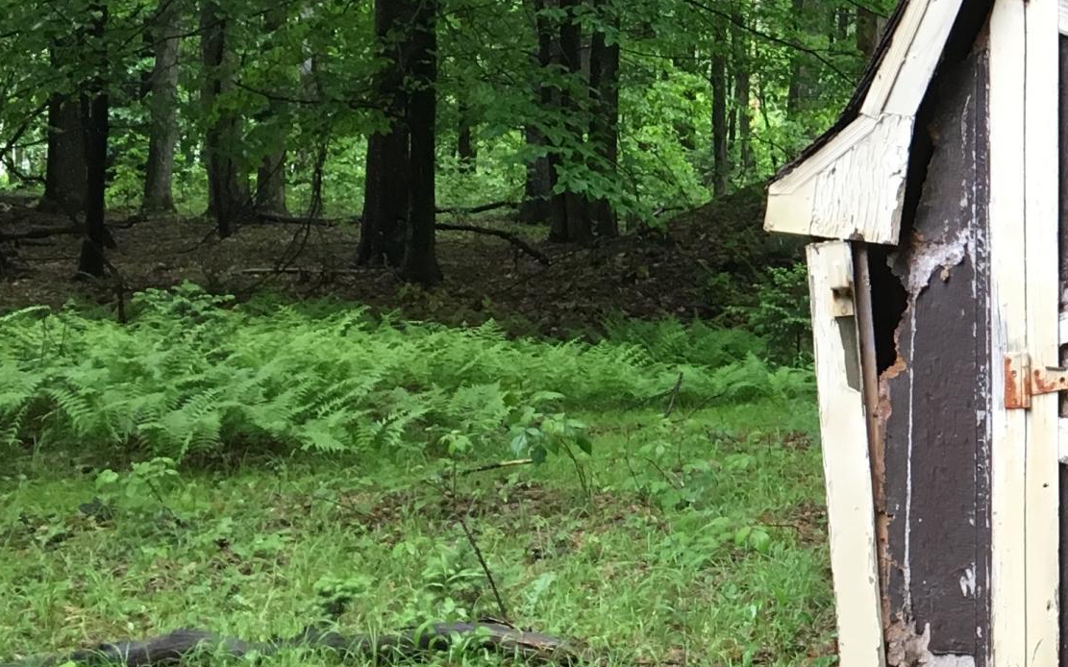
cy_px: 201
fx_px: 2415
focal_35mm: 83
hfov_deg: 22.3
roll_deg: -0.9
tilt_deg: +2.2
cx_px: 1400
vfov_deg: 15.7
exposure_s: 1/30
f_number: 2.2
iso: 64
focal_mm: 4.15
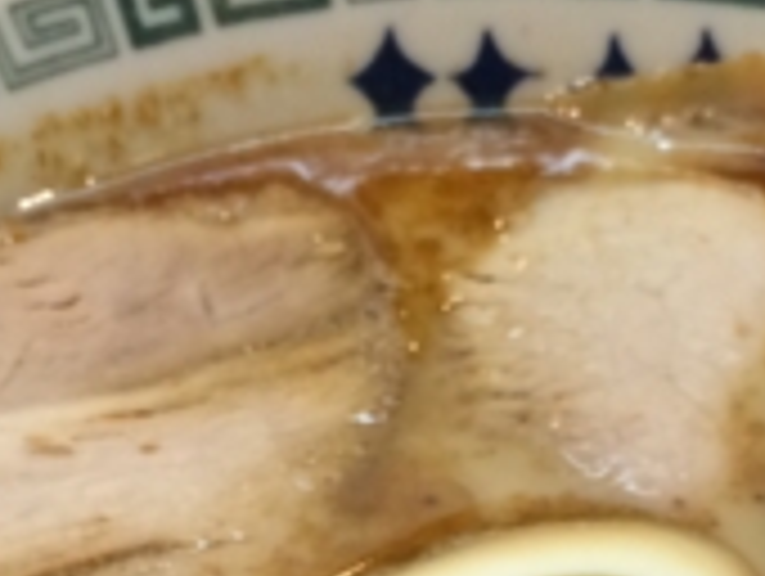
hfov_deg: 17.9
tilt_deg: -50.6
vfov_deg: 13.0
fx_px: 2412
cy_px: 801
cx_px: 616
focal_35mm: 109
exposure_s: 1/30
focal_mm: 4.15
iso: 64
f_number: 2.2
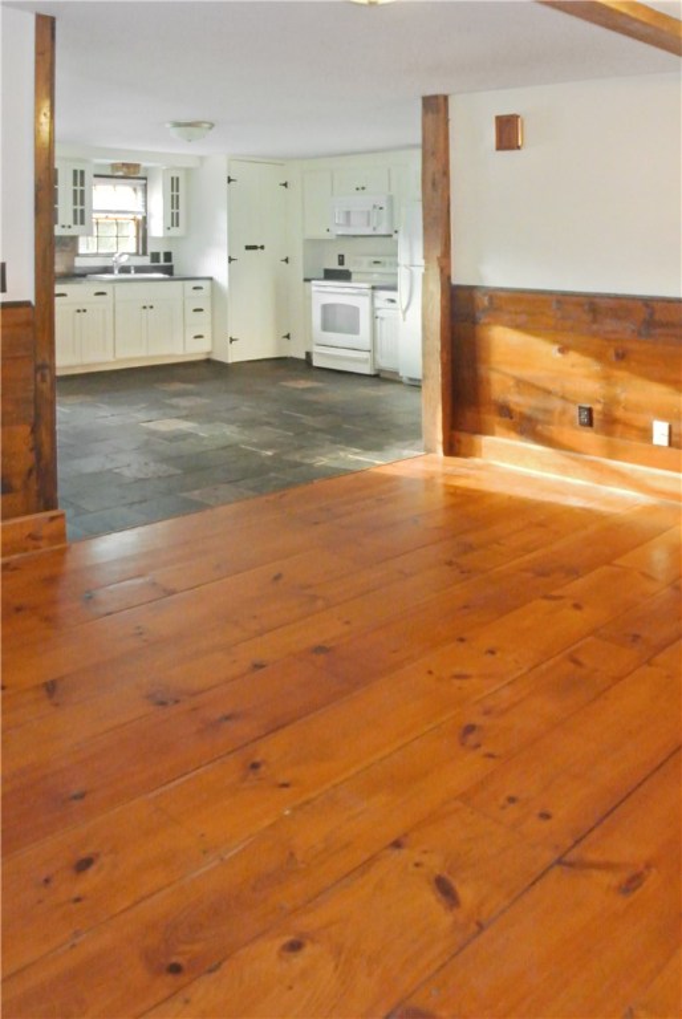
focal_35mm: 27
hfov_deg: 48.0
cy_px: 510
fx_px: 765
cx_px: 341
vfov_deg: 67.3
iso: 1600
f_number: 3.5
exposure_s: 1/6
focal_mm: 10
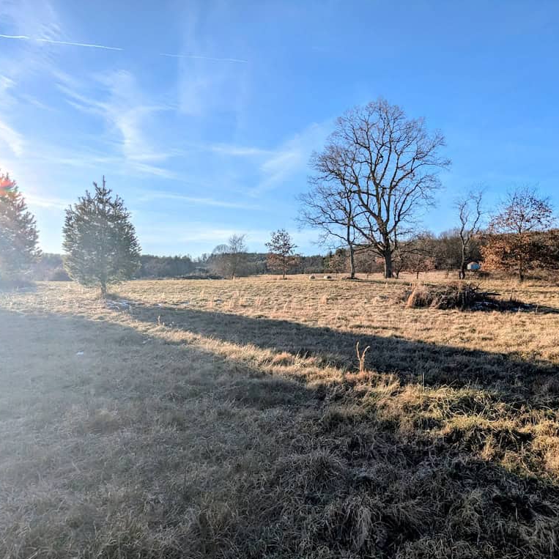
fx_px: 347
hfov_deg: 75.6
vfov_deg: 77.7
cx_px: 365
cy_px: 282
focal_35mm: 19
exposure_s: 1/1832
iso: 43
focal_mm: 2.4
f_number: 2.2
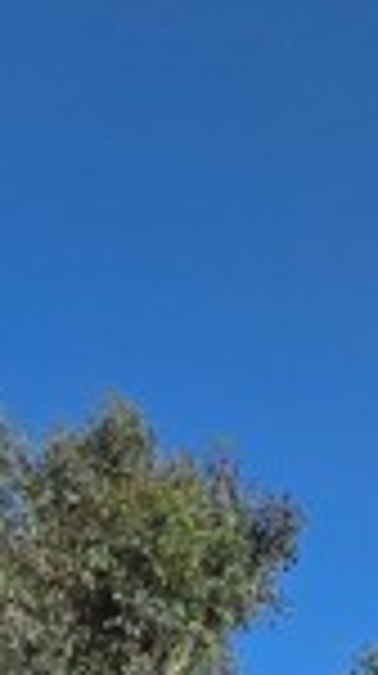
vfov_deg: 16.9
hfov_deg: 10.1
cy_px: 1179
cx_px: 837
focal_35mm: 107
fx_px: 1913
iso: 80
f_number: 1.7
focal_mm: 6.25
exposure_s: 1/7333
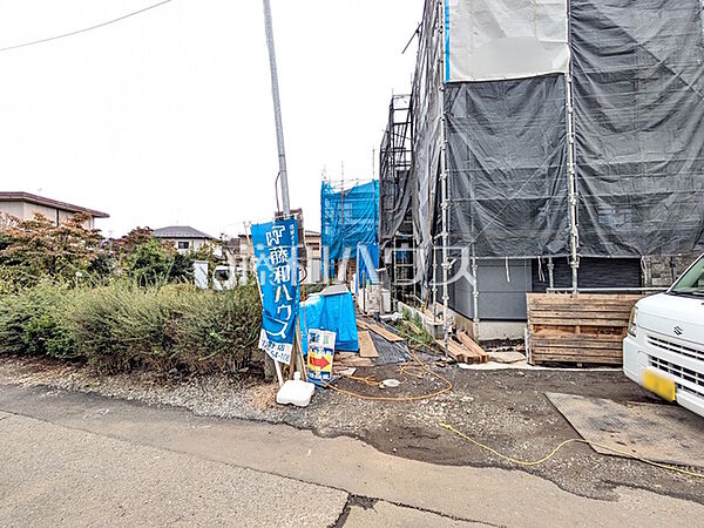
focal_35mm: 14
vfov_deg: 85.7
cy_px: 264
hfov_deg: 102.1
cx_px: 352
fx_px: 285
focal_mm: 1.83
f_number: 2.2
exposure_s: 1/486
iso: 49
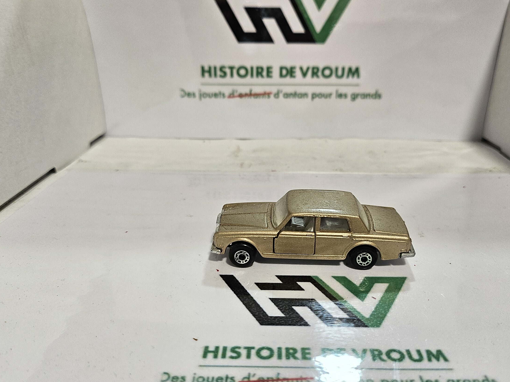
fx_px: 413
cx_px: 273
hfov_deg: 63.4
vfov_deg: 49.8
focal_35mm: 28
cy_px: 189
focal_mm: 5
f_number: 1.8
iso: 100
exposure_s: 1/100
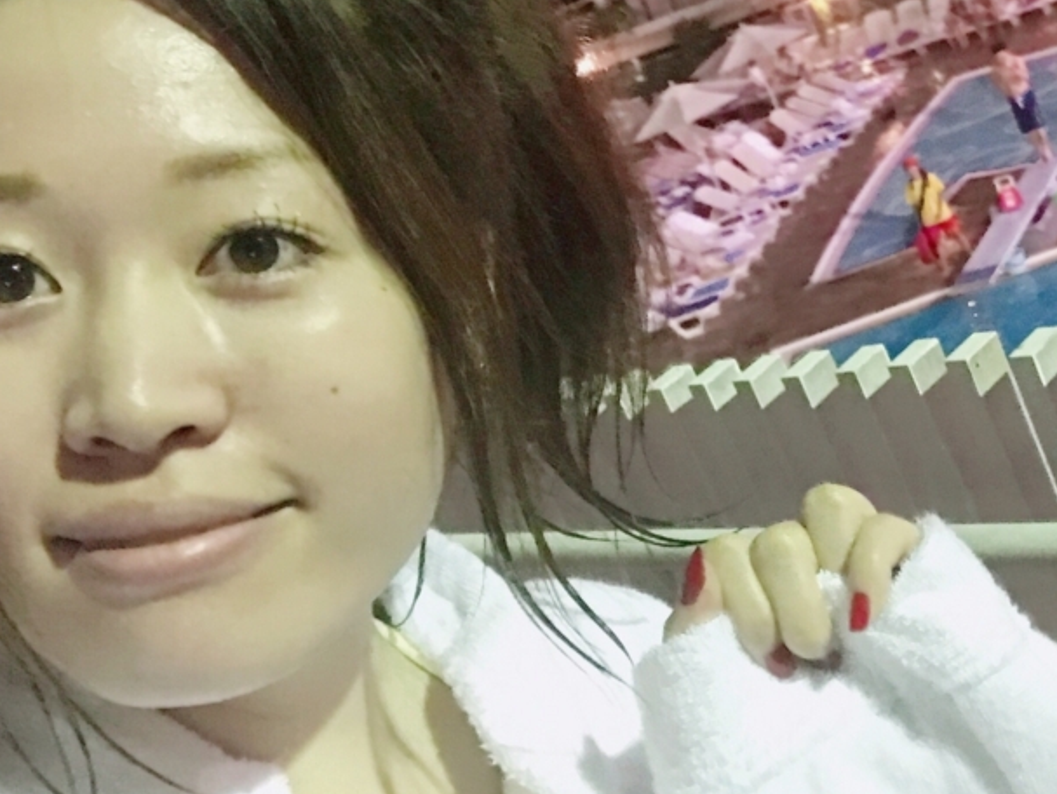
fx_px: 1650
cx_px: 865
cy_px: 316
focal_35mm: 54
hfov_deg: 34.3
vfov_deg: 27.0
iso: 640
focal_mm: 2.87
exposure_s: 1/17
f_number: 2.2
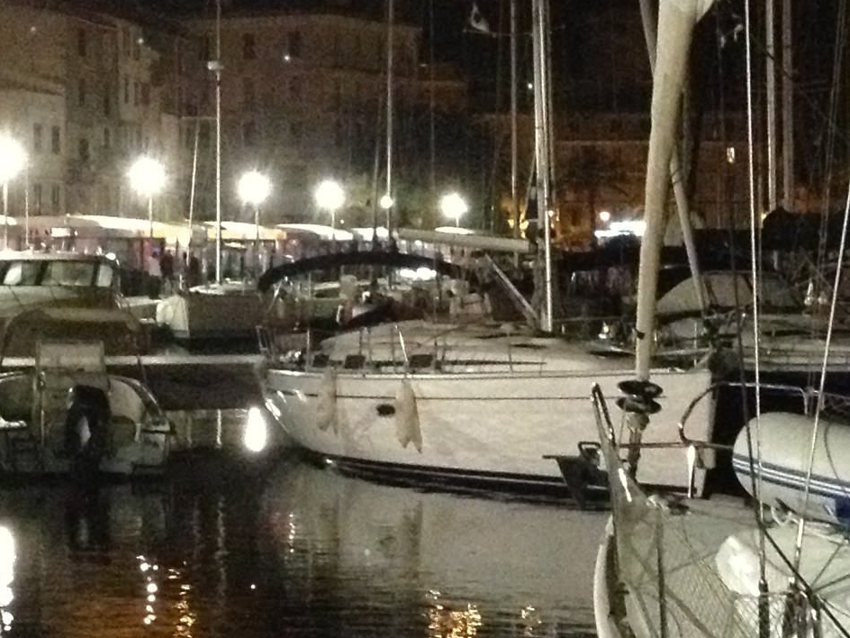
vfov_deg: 12.2
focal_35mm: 121
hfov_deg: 16.2
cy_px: 111
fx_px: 2971
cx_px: 179
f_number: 2.4
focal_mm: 4.28
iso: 800
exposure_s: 1/15
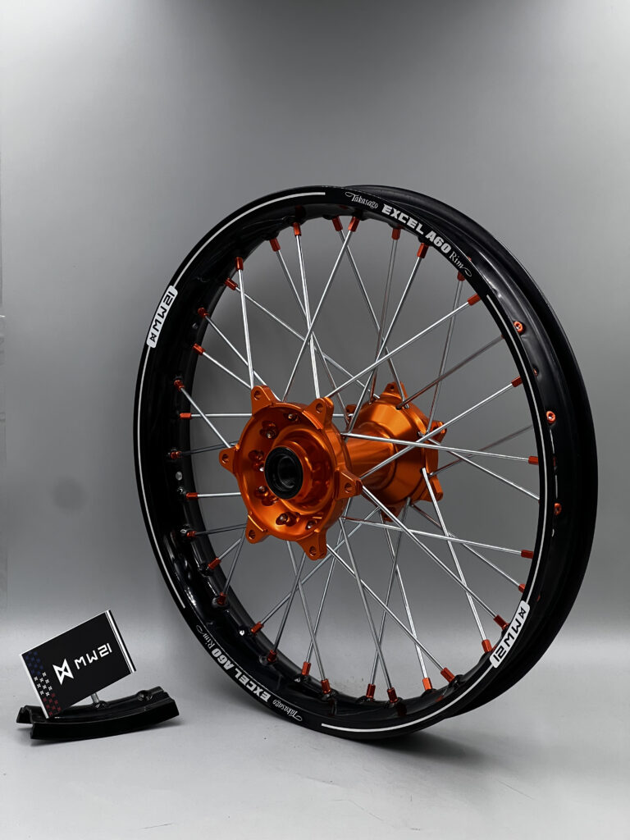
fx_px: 1869
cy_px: 420
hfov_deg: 19.1
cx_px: 315
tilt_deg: -9.8
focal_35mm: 77
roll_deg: -1.6
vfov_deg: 25.3
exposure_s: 1/99
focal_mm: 9
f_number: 2.8
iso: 125
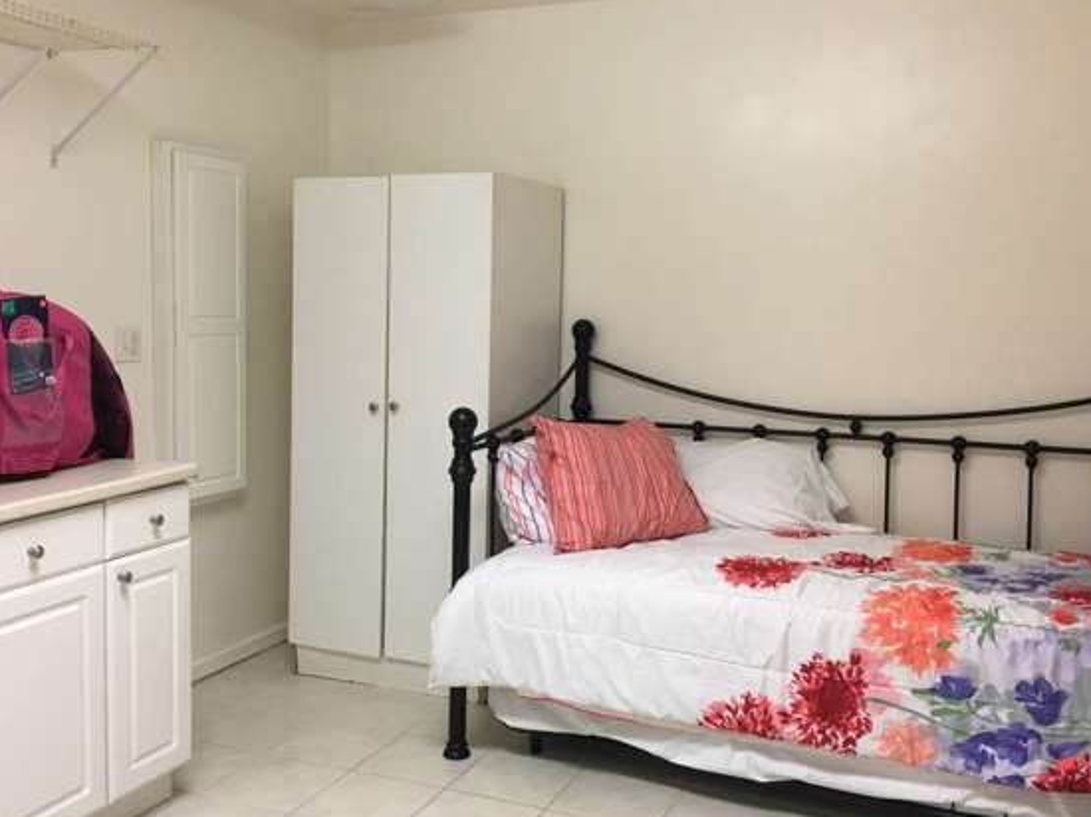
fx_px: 1134
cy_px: 395
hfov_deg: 51.4
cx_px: 517
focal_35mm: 36
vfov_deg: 39.6
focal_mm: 4.15
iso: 32
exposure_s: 1/30
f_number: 2.2
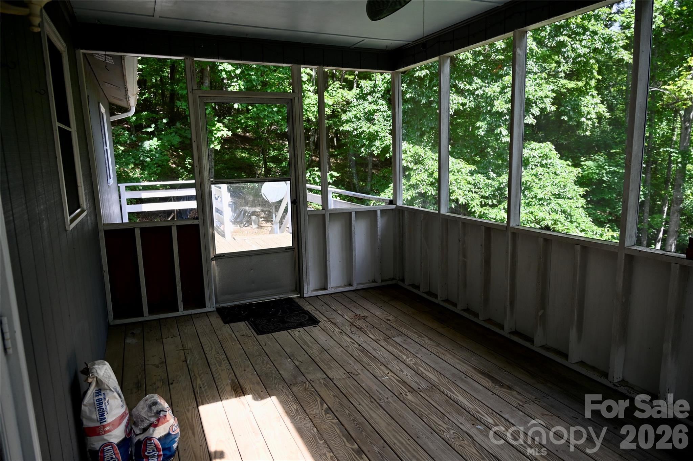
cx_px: 346
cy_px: 230
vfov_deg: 53.1
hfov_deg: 73.8
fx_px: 462
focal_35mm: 24
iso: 200
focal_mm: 24
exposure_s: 1/250
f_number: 4.5
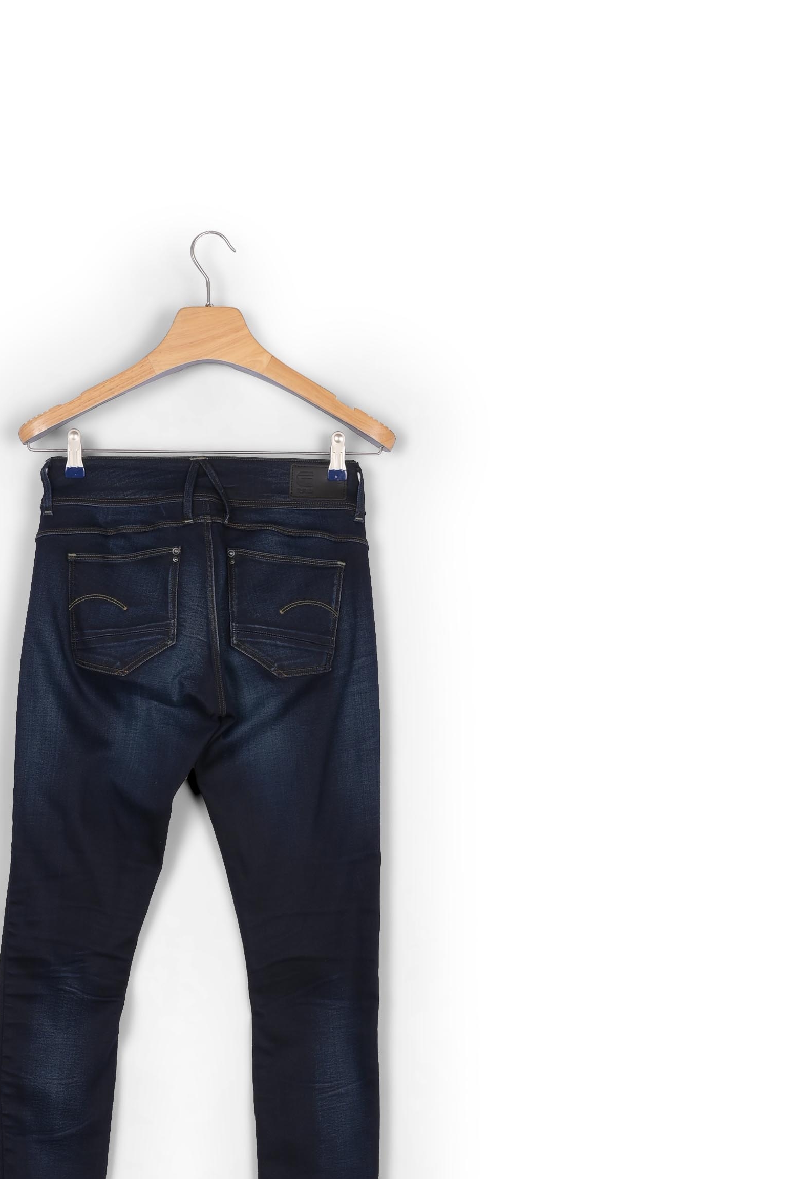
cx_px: 208
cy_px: 962
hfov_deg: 20.5
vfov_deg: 29.7
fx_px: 2162
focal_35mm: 66
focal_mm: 38
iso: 100
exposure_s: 1/125
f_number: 13
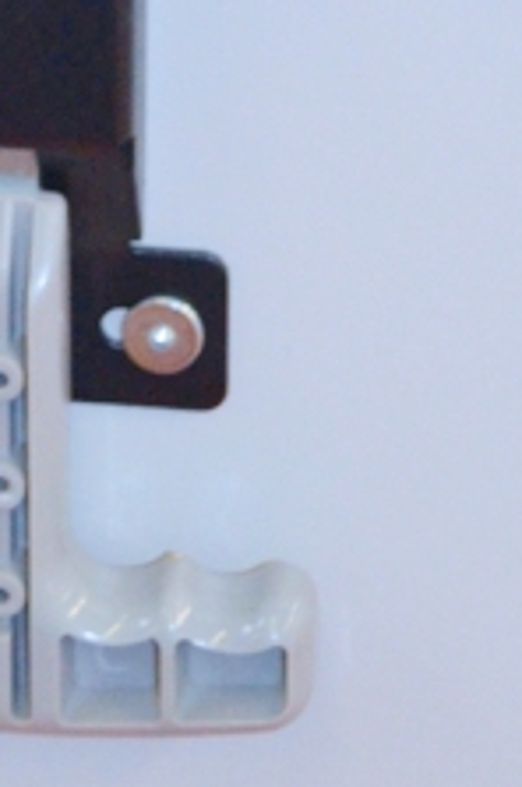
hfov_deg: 7.0
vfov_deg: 9.5
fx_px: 4232
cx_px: -19
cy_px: -1083
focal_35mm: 194
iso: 1100
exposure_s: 1/60
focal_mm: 24
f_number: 4
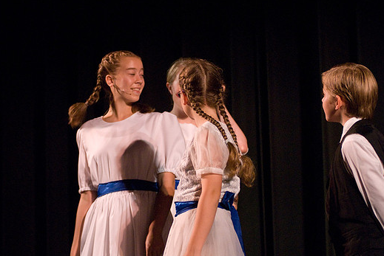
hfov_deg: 15.3
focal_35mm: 134
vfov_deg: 10.3
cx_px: 198
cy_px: 128
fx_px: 1430
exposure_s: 1/160
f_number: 2.8
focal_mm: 80
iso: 1600
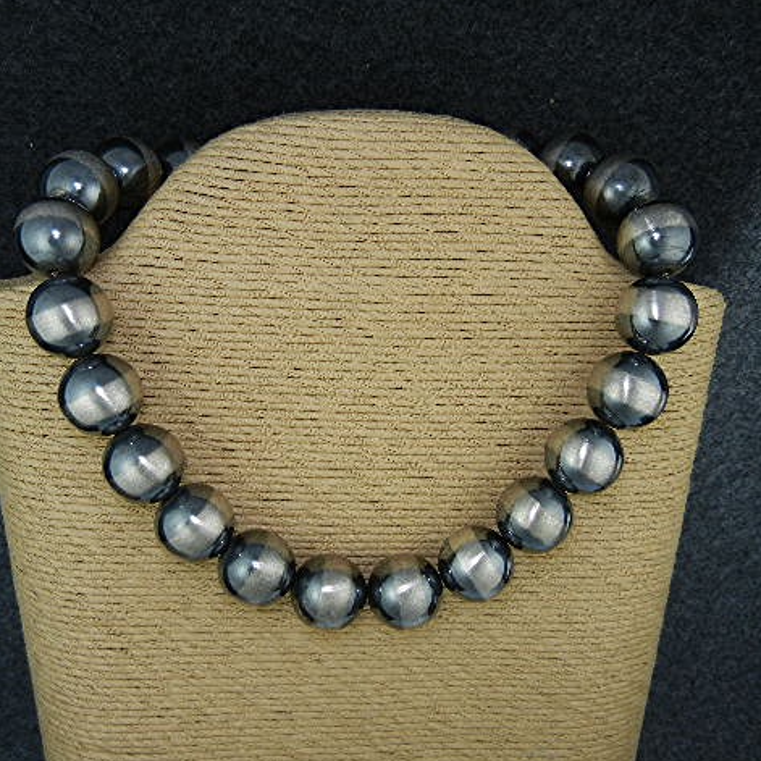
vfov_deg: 46.0
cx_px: 360
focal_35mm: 36
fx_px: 895
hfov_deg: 46.0
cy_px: 383
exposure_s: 1/31.1
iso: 200
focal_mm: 5.4
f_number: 3.5
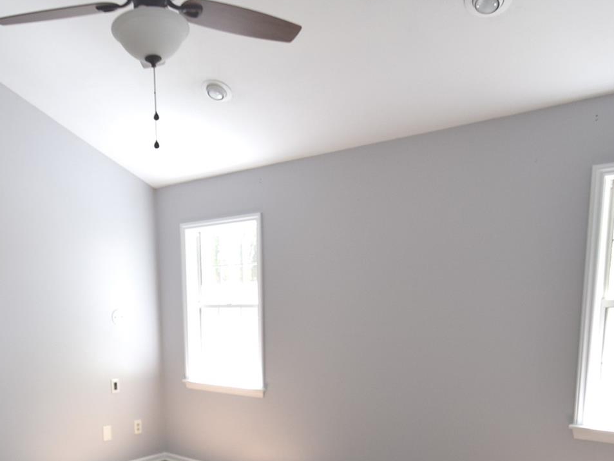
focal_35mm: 31
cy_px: 349
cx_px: 242
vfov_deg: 43.9
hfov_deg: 57.8
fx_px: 550
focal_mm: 10
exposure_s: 1/100
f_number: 5
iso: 400
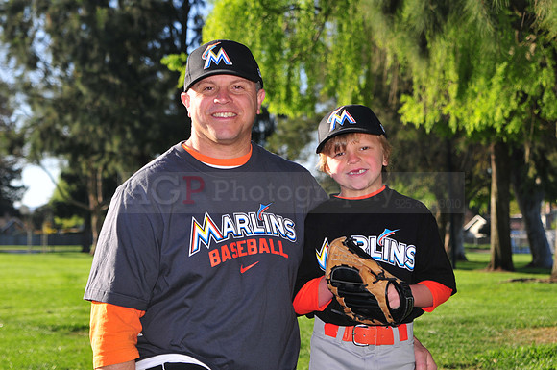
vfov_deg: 16.2
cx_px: 278
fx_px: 1298
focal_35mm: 84
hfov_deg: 24.2
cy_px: 185
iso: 200
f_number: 4.5
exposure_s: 1/800
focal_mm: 56
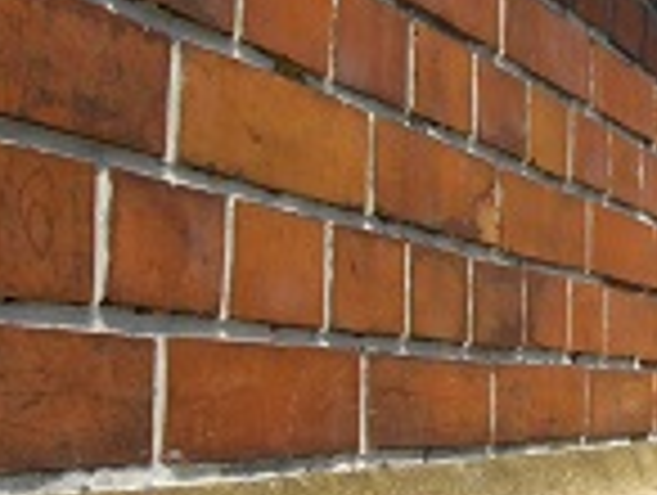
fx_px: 1616
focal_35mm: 85
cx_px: 641
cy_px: 238
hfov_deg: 22.2
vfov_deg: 17.4
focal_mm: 5.7
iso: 100
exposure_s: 1/400
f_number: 5.5
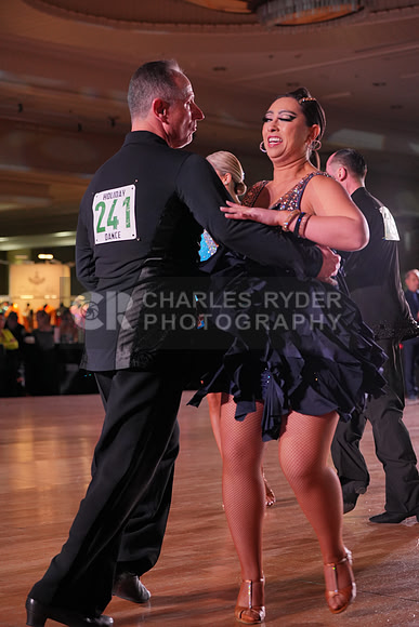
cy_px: 314
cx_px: 210
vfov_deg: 28.8
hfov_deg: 19.5
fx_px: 1221
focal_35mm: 70
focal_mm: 70
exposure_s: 1/500
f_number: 4
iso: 1600
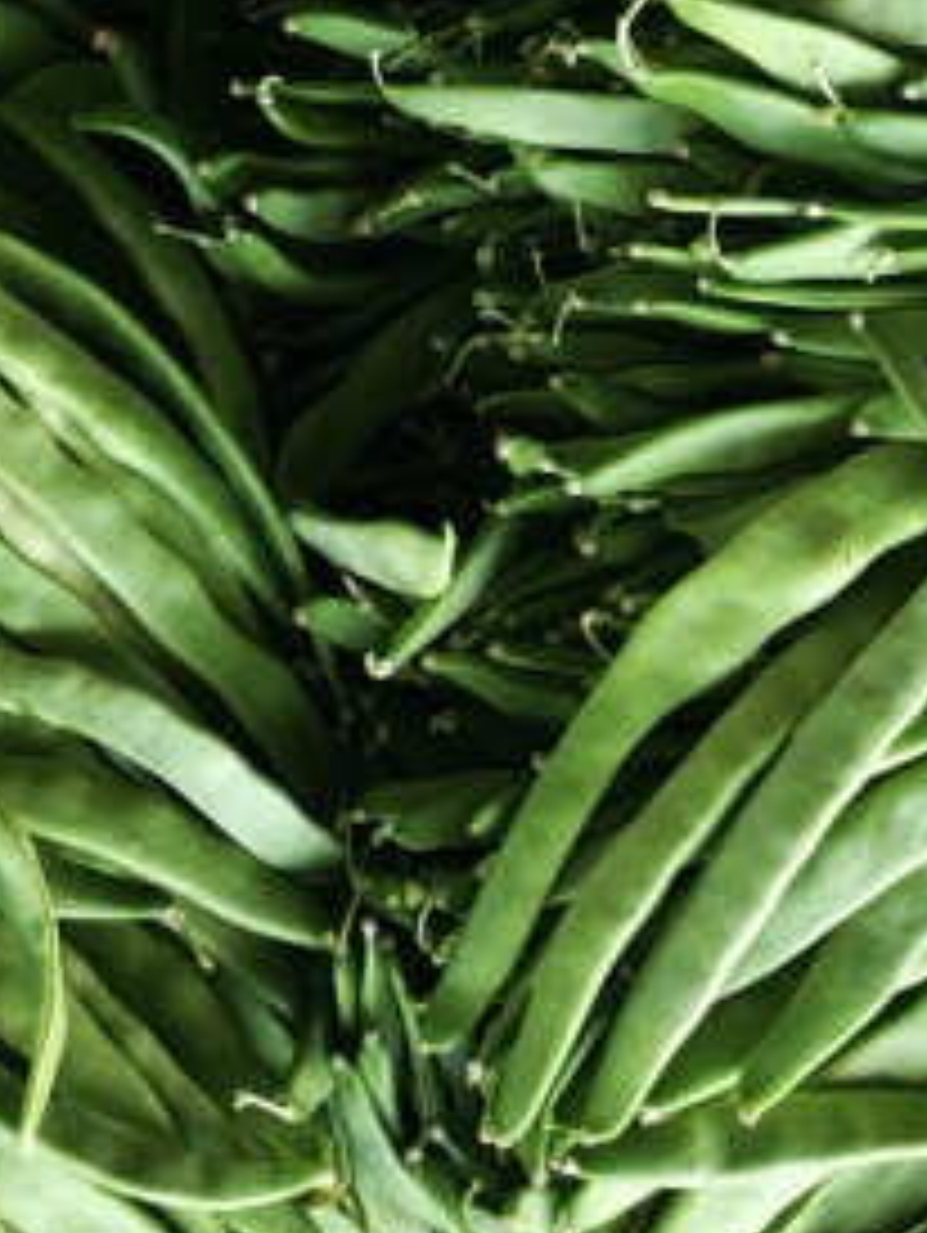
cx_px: -176
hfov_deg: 13.7
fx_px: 3743
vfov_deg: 16.6
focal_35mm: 105
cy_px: -736
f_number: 1.95
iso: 64
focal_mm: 5.52
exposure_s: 1/100
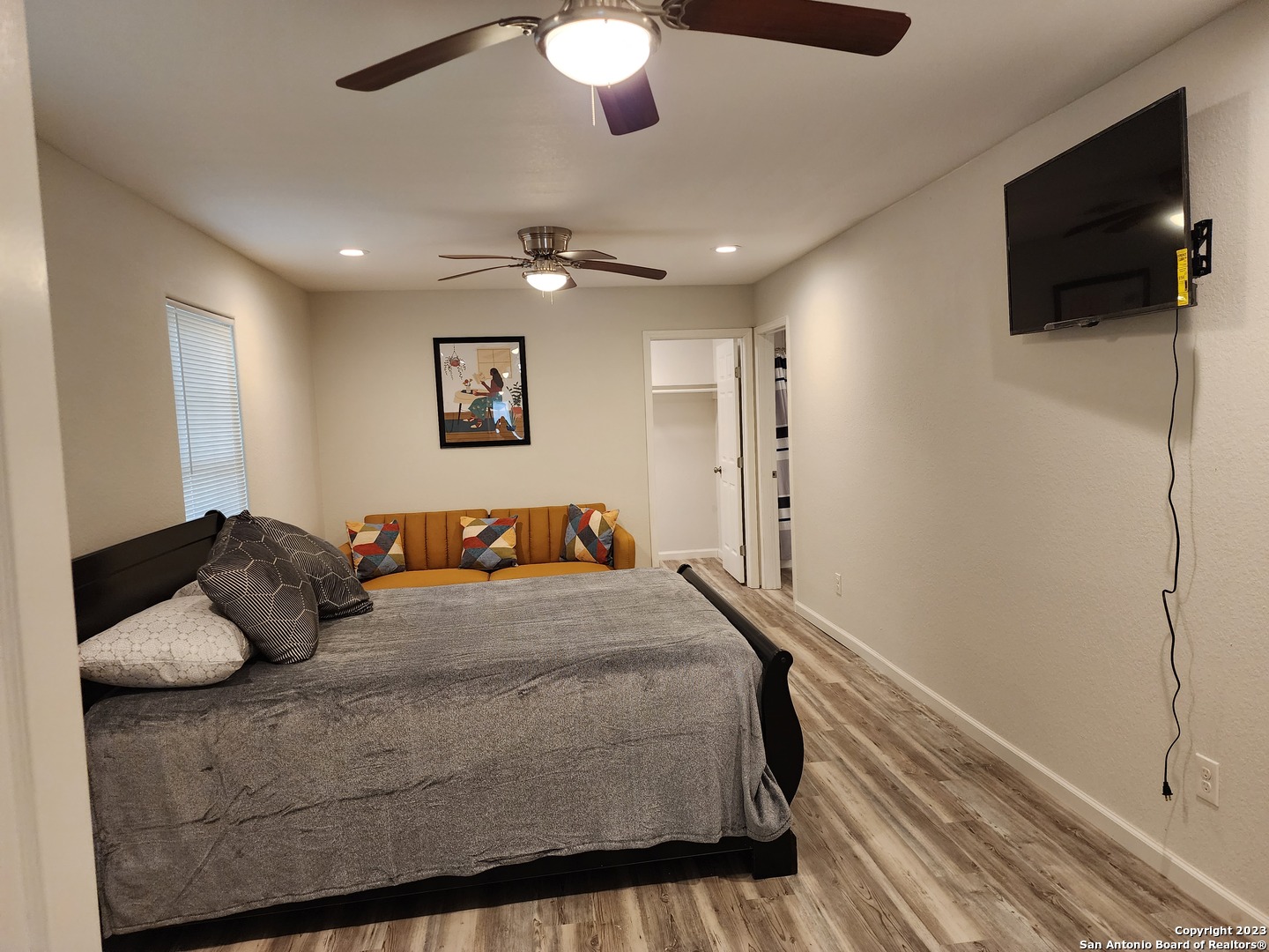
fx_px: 843
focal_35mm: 23
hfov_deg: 73.9
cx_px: 634
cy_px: 476
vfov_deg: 58.9
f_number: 1.8
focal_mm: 6.4
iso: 400
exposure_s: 1/120
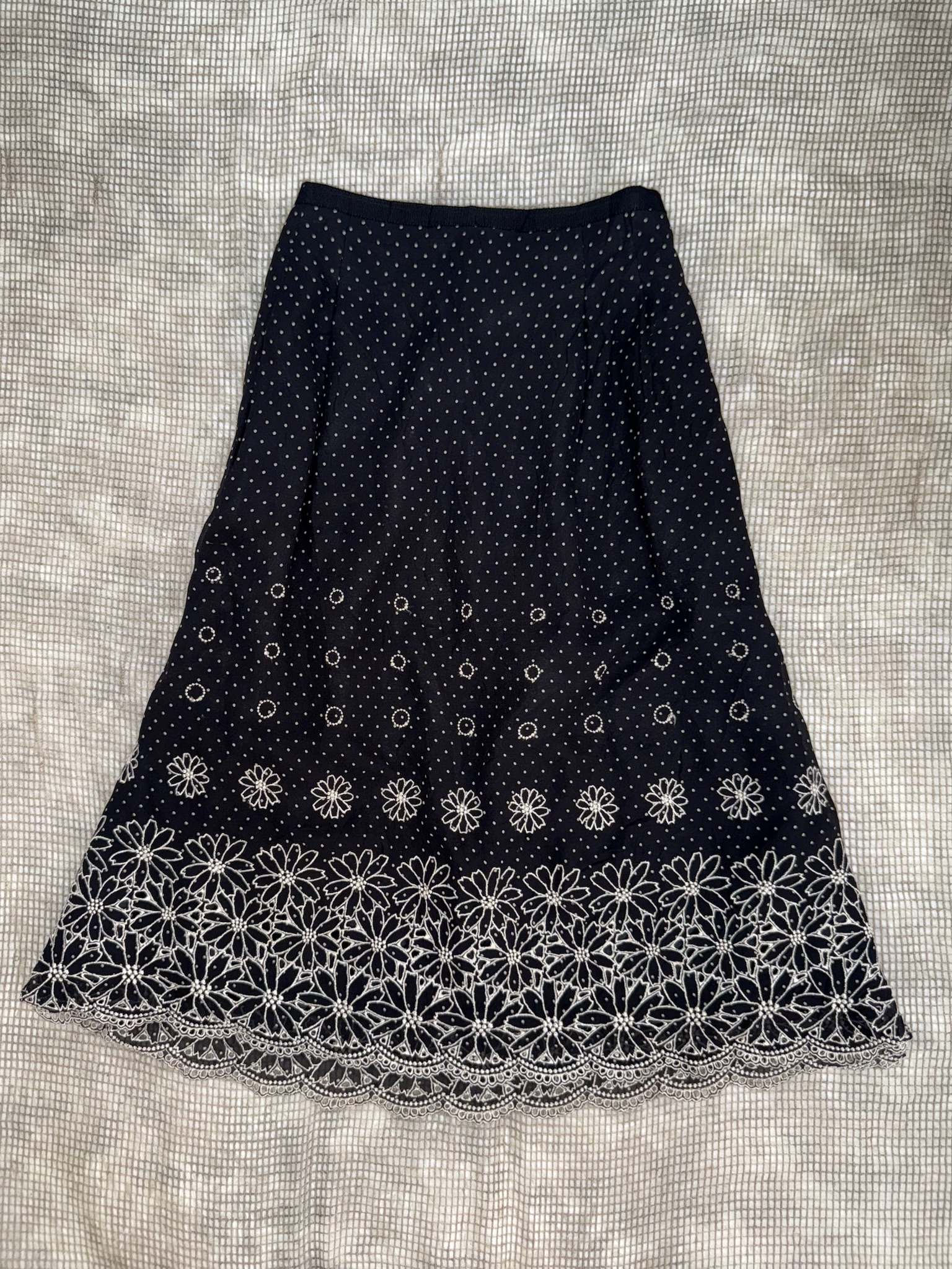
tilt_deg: -88.7
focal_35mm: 24
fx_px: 880
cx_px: 476
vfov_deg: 71.6
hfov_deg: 56.8
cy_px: 634
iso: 100
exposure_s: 1/53
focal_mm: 6.76
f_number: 1.78
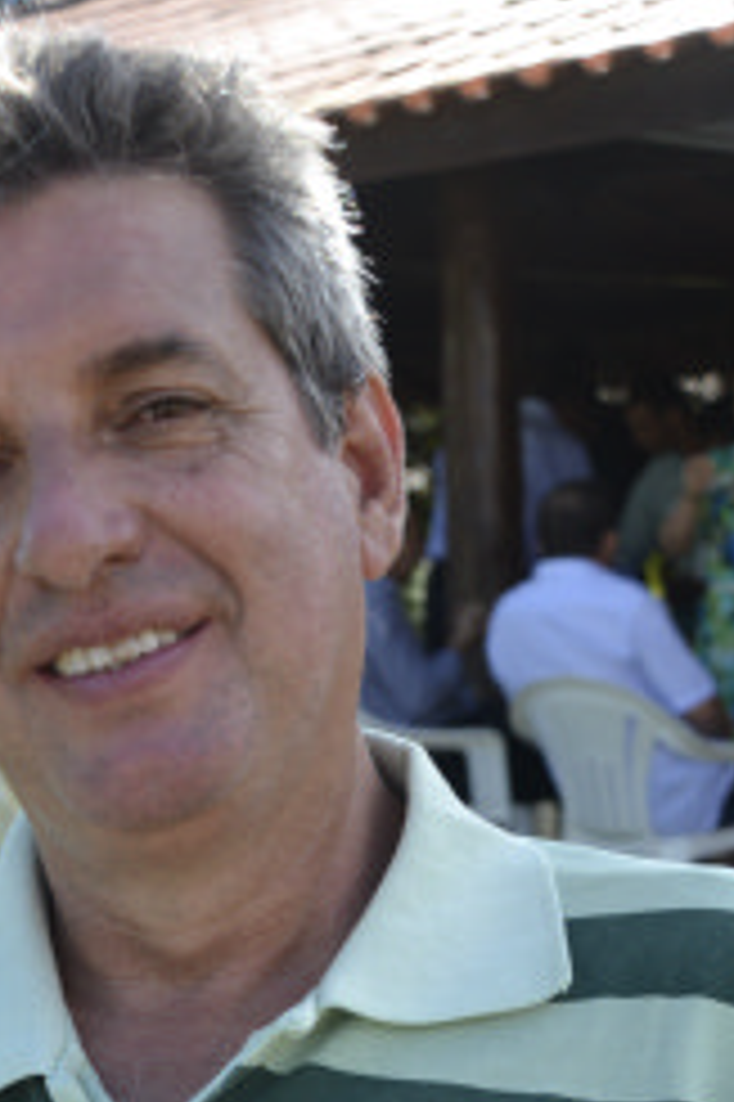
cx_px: 97
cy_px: 1053
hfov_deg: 13.8
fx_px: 3001
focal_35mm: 98
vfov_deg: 20.3
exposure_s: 1/125
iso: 100
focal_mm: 32
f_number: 5.6
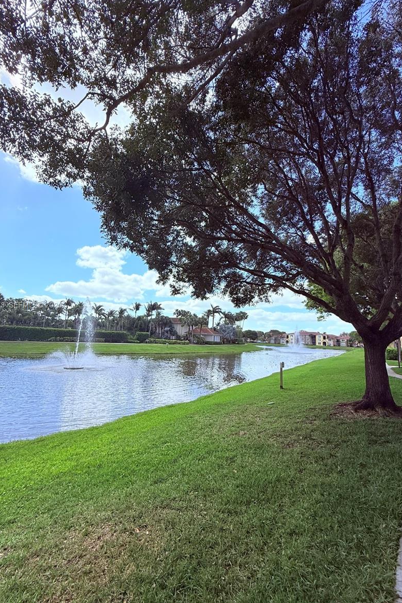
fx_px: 251
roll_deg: -2.1
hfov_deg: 77.3
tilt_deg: +9.3
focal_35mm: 15
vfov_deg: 100.4
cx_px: 199
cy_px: 306
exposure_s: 1/3125
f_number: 2.2
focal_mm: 2.22
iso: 50
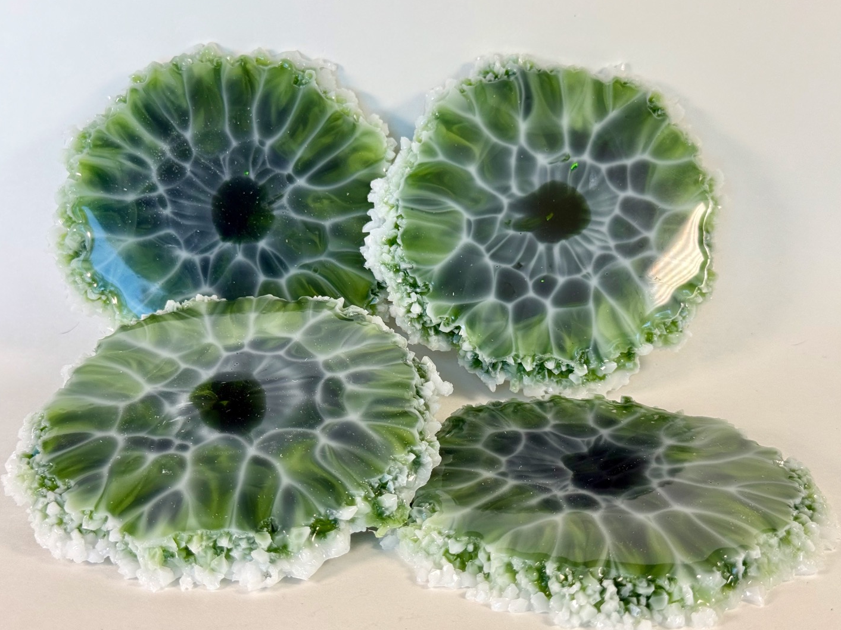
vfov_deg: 28.6
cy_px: 300
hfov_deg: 37.5
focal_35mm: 51
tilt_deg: -25.3
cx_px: 412
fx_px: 1239
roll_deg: -0.6
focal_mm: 6.76
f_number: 1.78
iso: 50
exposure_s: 1/158
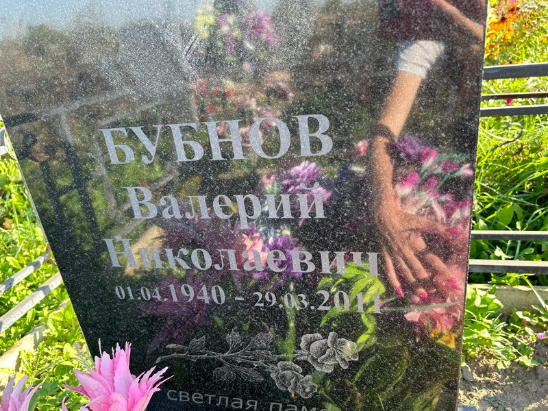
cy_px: 206
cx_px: 274
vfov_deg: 53.1
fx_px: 412
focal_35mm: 26
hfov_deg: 67.3
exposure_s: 1/290
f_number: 1.5
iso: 40
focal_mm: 5.7
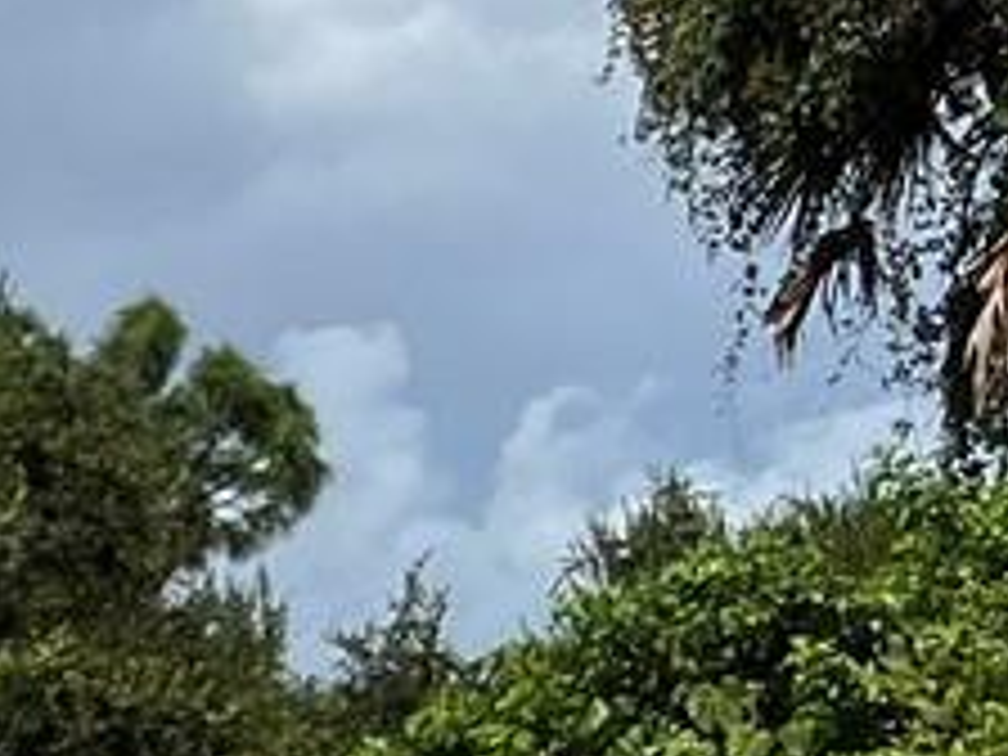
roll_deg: +2.5
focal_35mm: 186
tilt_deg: +0.7
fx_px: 5416
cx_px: -2205
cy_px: 1359
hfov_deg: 8.5
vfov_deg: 7.7
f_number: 1.6
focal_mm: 5.1
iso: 50
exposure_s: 1/6897
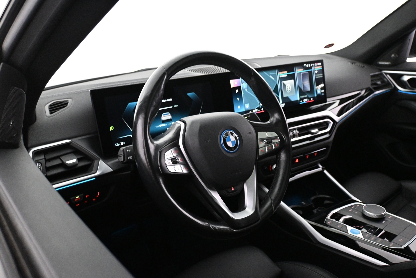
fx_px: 347
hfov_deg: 61.9
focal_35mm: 30
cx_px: 208
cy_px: 139
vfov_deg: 43.6
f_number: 3.8
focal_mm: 20
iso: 4000
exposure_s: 1/50
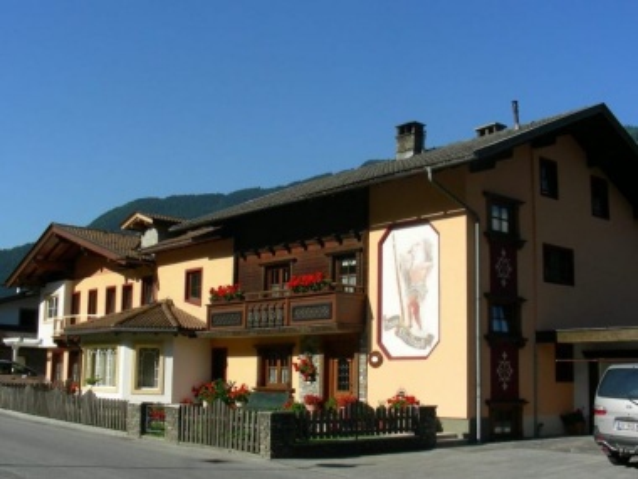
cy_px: 240
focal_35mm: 41
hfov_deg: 45.8
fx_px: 756
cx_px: 319
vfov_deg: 35.1
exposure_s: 1/428
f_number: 5.6
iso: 50
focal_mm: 6.8
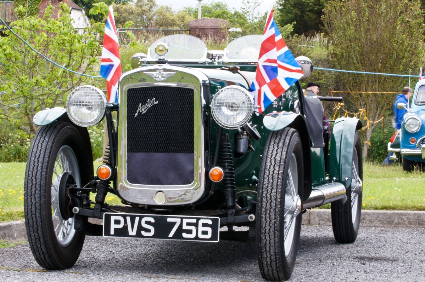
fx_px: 1238
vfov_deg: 13.0
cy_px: 141
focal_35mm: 105
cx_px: 212
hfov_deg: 19.5
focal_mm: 70
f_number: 32
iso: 400
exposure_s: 1/13
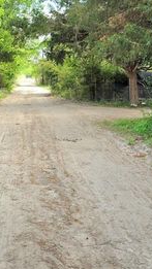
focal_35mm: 64
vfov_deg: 32.6
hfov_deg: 18.7
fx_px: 458
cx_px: 41
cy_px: 96
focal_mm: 6.3
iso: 80
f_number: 1.7
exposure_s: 1/3333
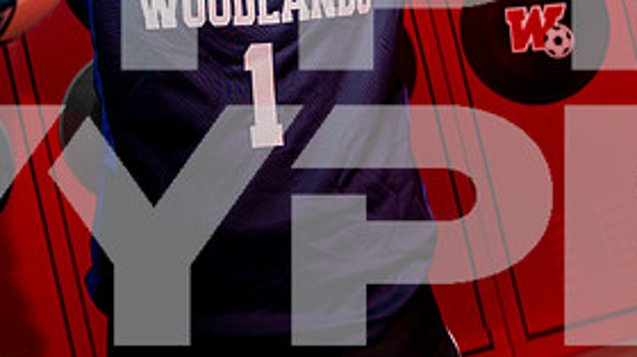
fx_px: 1502
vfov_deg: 13.3
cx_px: 255
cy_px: -49
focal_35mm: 89
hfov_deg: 23.9
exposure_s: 1/250
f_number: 4.5
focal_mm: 41
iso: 160
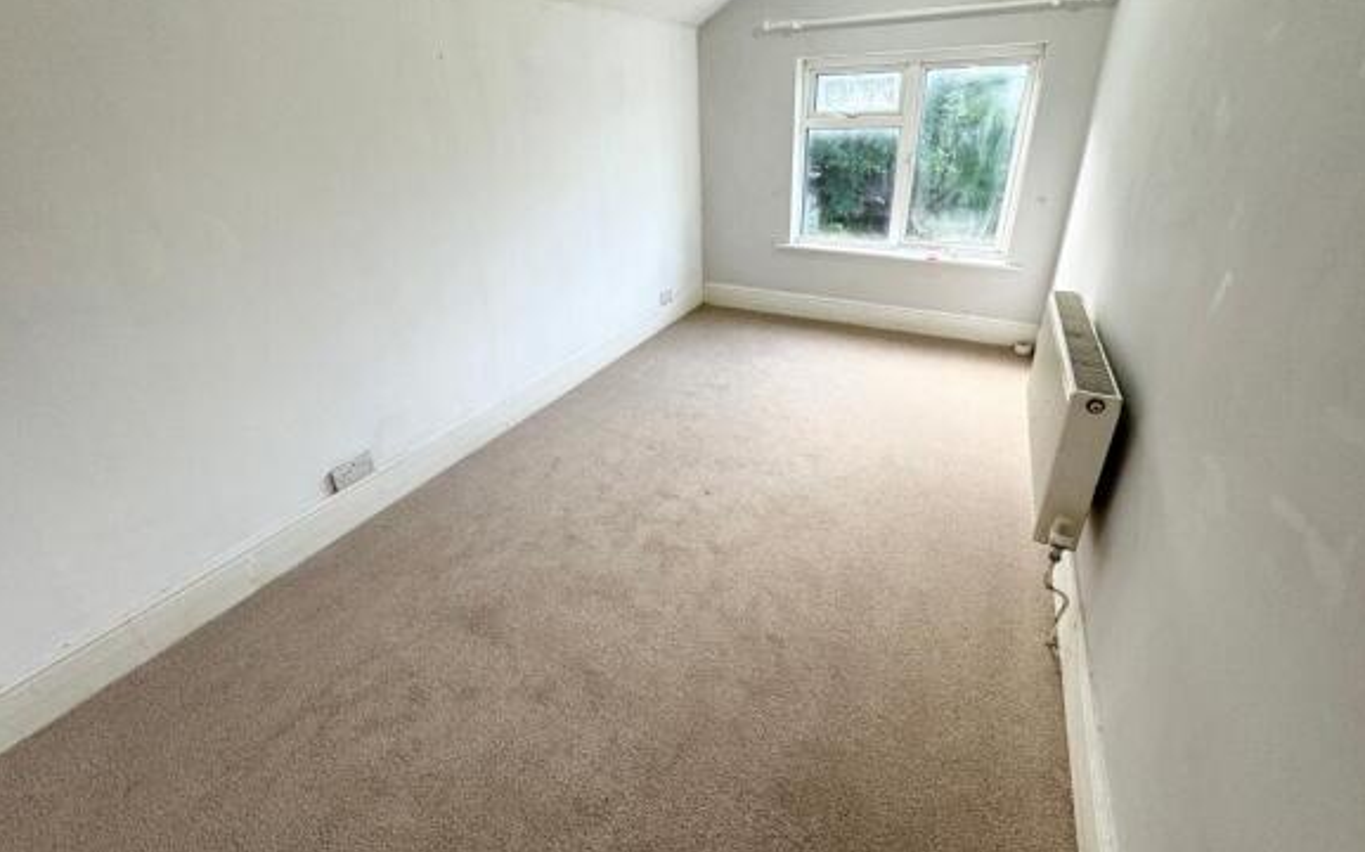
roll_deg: +2.2
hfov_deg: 101.5
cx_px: 685
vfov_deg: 74.1
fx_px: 558
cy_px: 349
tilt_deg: -23.2
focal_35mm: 15
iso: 80
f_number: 2.2
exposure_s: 1/100
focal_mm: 2.22
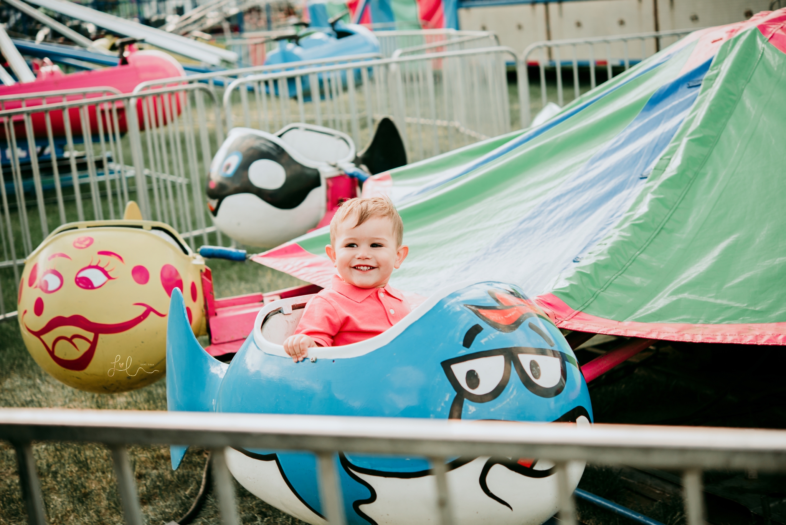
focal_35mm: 60
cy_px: 262
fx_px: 1310
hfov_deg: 33.4
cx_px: 393
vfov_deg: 22.6
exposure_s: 1/500
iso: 160
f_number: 3.5
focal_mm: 60
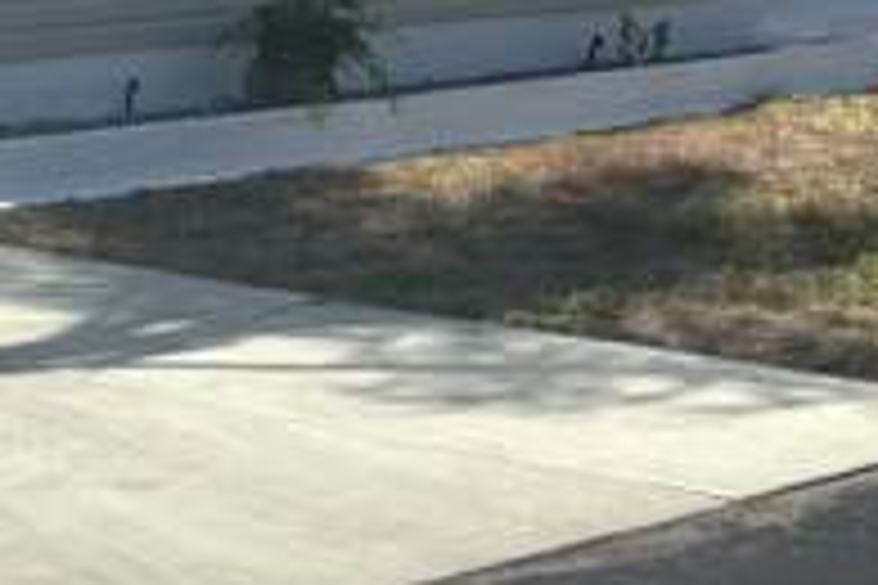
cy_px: -176
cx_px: -144
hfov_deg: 17.6
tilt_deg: -1.0
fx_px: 2707
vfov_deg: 12.0
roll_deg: +1.3
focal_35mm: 111
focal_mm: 5.96
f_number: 1.6
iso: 50
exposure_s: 1/3788
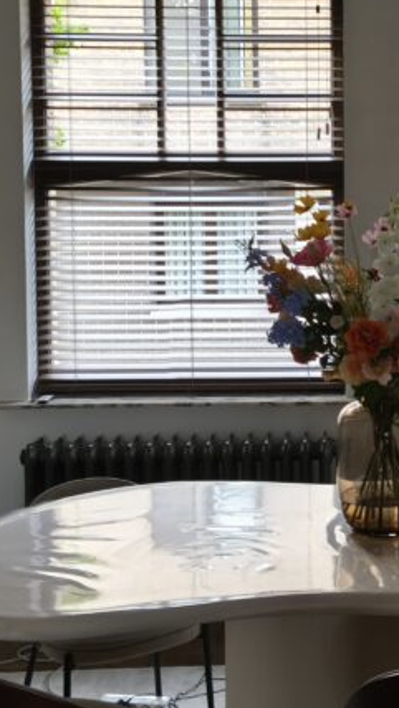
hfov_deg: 19.5
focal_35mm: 60
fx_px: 1128
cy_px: 268
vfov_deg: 34.7
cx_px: 387
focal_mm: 5.35
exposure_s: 1/30
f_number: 1.7
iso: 640
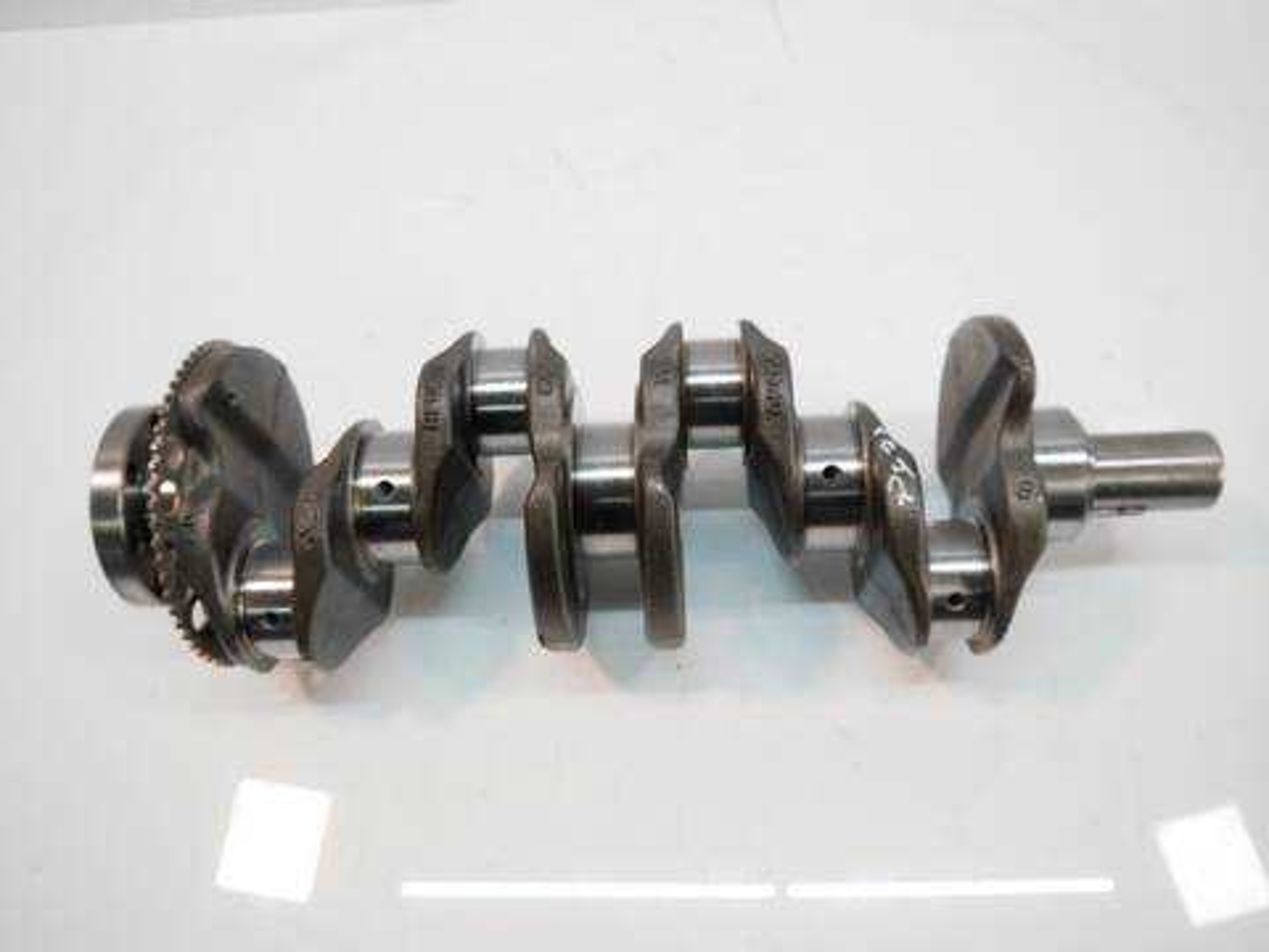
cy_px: 476
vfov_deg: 49.7
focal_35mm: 28
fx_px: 1026
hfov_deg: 63.4
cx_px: 634
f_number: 3.5
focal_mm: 14
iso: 200
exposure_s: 1/60
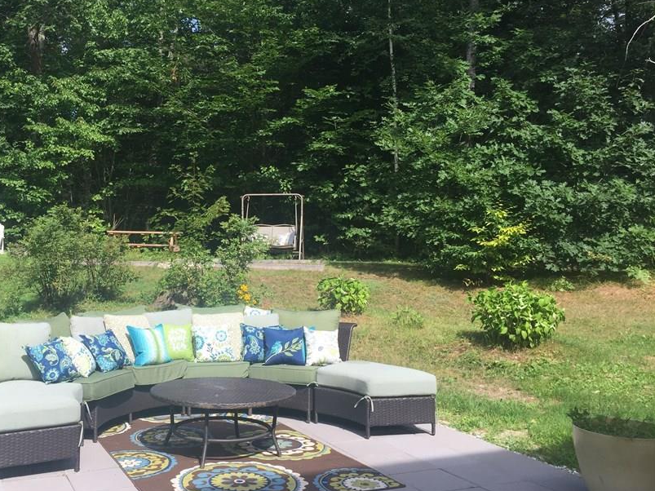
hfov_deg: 49.6
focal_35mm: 37
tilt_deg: +0.1
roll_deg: -2.7
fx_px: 700
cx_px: 240
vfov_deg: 38.7
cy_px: 239
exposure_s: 1/824
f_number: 2.2
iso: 32
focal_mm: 4.15
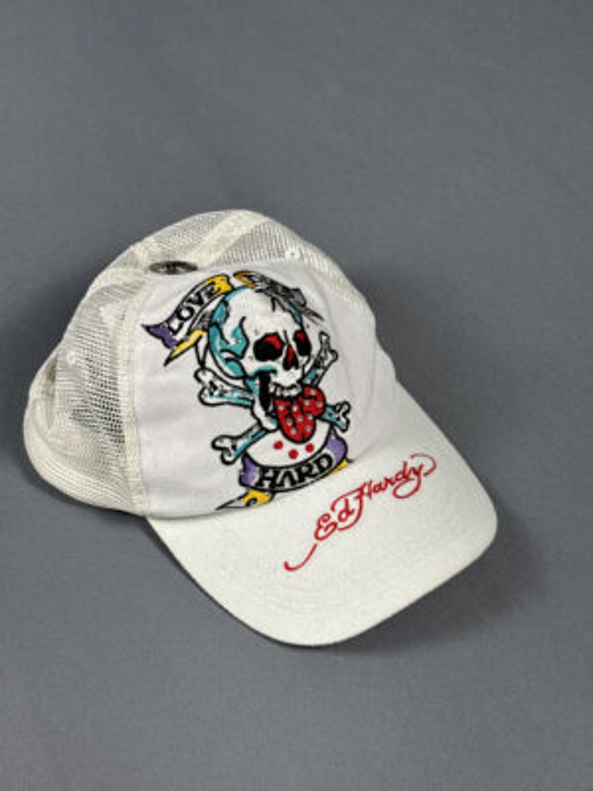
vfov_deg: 39.7
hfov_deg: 30.3
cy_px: 396
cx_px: 296
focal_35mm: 48
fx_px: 1096
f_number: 1.78
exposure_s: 1/60
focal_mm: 6.76
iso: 64
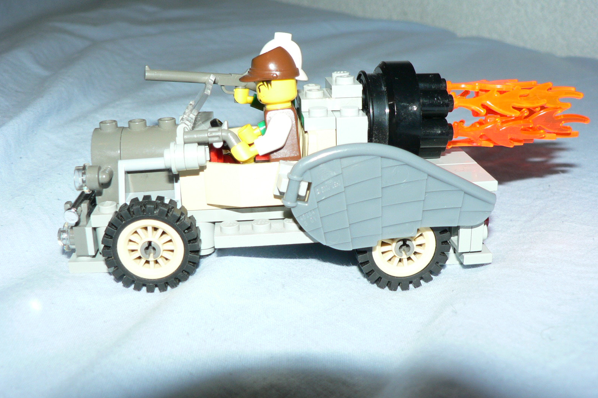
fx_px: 631
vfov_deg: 35.0
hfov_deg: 50.7
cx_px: 300
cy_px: 197
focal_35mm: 38
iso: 100
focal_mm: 6
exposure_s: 1/60
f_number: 2.8
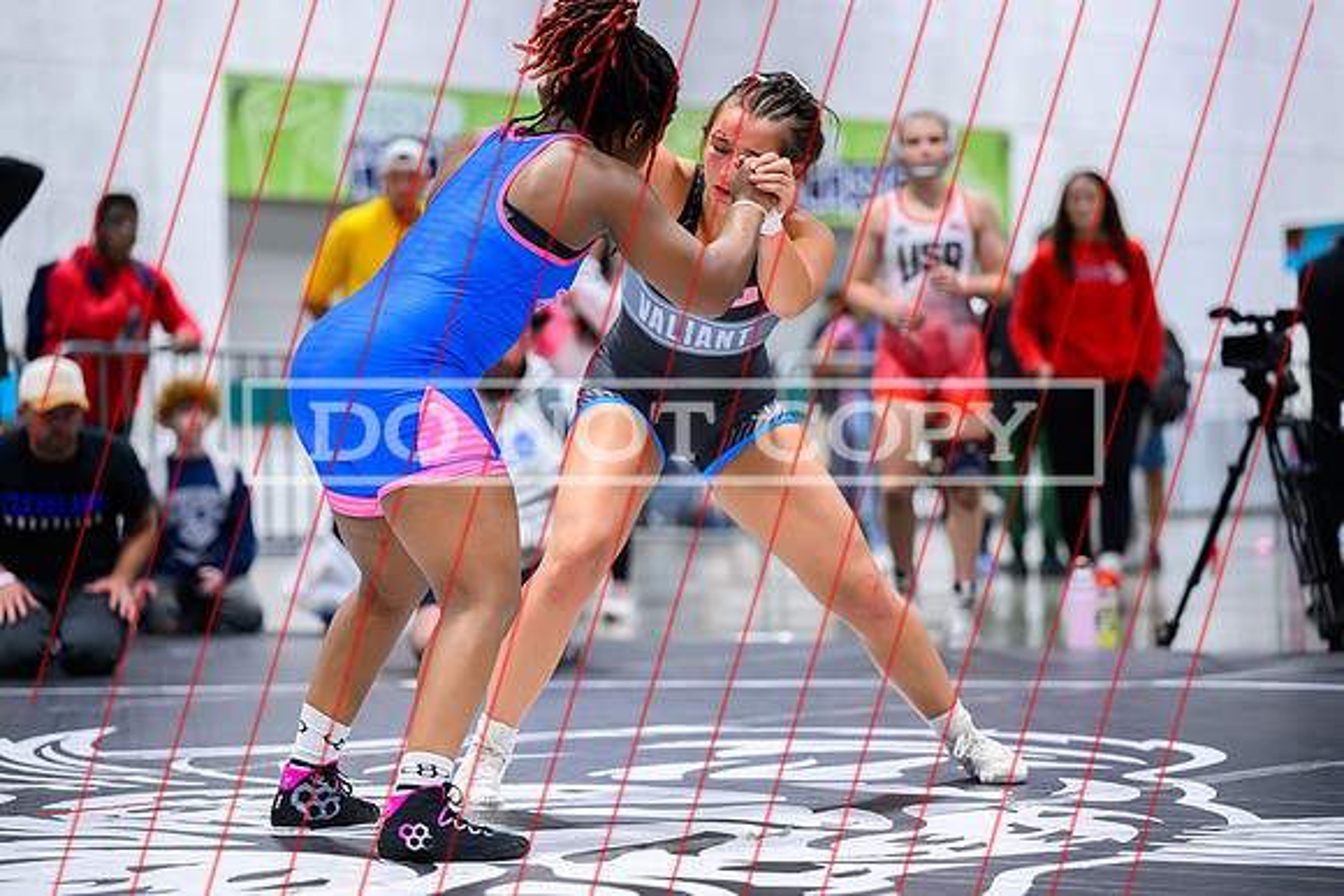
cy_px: 448
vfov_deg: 11.4
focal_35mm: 120
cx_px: 672
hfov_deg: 17.1
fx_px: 4481
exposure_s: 1/800
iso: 3200
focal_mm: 120
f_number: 2.8
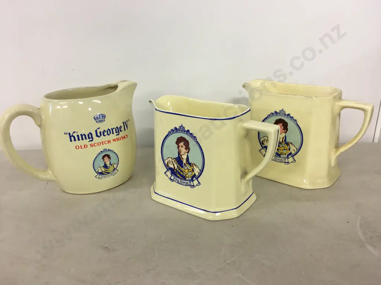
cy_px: 142
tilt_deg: -19.3
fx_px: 319
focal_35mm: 29
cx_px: 190
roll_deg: +0.0
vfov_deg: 48.2
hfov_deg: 61.7
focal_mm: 4.15
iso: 32
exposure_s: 1/17
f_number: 2.2
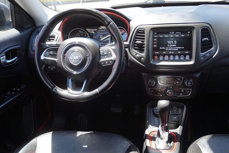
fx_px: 229
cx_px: 114
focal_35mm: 36
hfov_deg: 53.2
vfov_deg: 36.8
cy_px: 76
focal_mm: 24
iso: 100
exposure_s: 1/60
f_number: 4.5
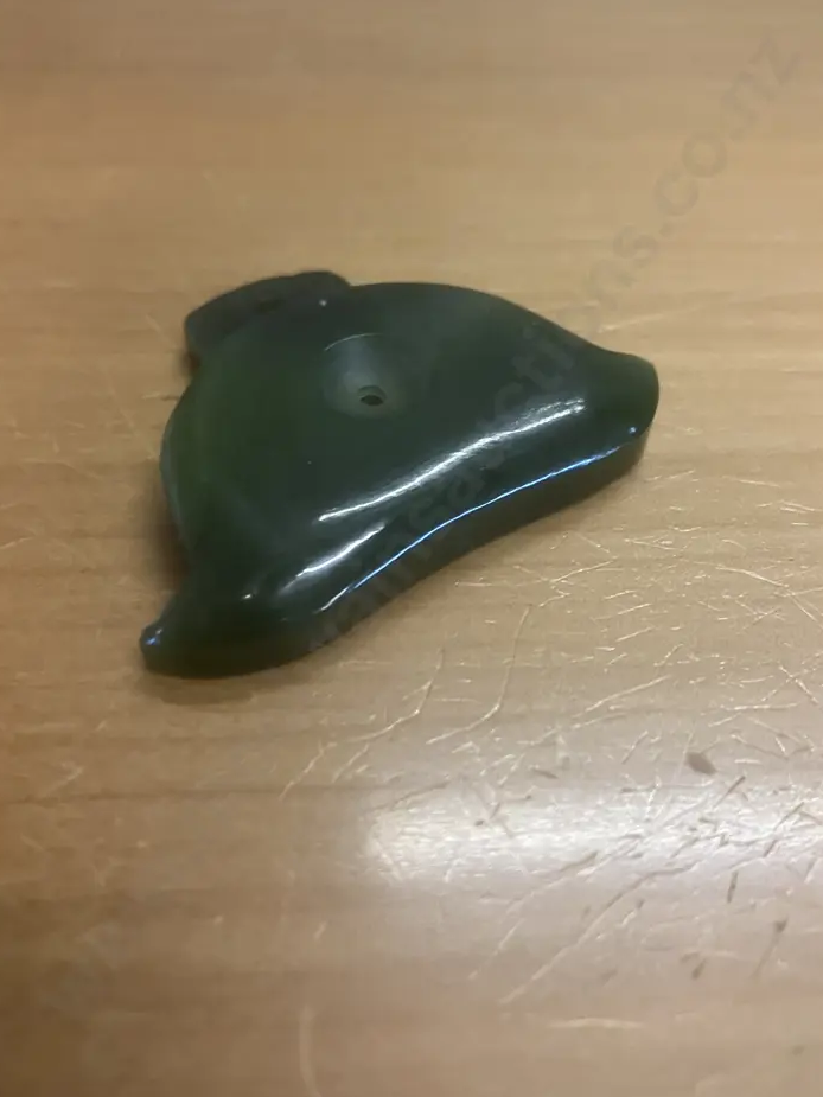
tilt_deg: -48.1
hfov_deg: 45.4
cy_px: 531
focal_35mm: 31
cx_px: 421
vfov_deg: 58.3
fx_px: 982
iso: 200
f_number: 1.8
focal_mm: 3.99
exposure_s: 1/50
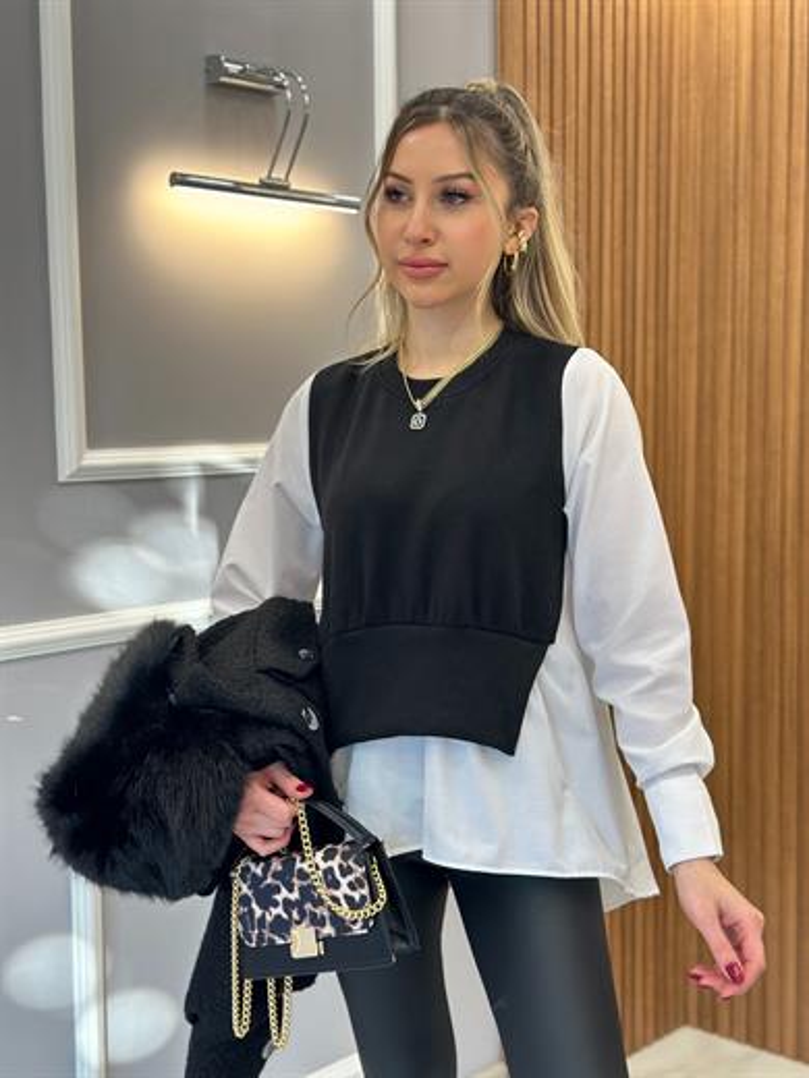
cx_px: 404
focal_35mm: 48
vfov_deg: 39.7
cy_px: 539
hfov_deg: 30.3
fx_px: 1496
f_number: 1.78
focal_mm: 6.86
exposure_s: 1/100
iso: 125
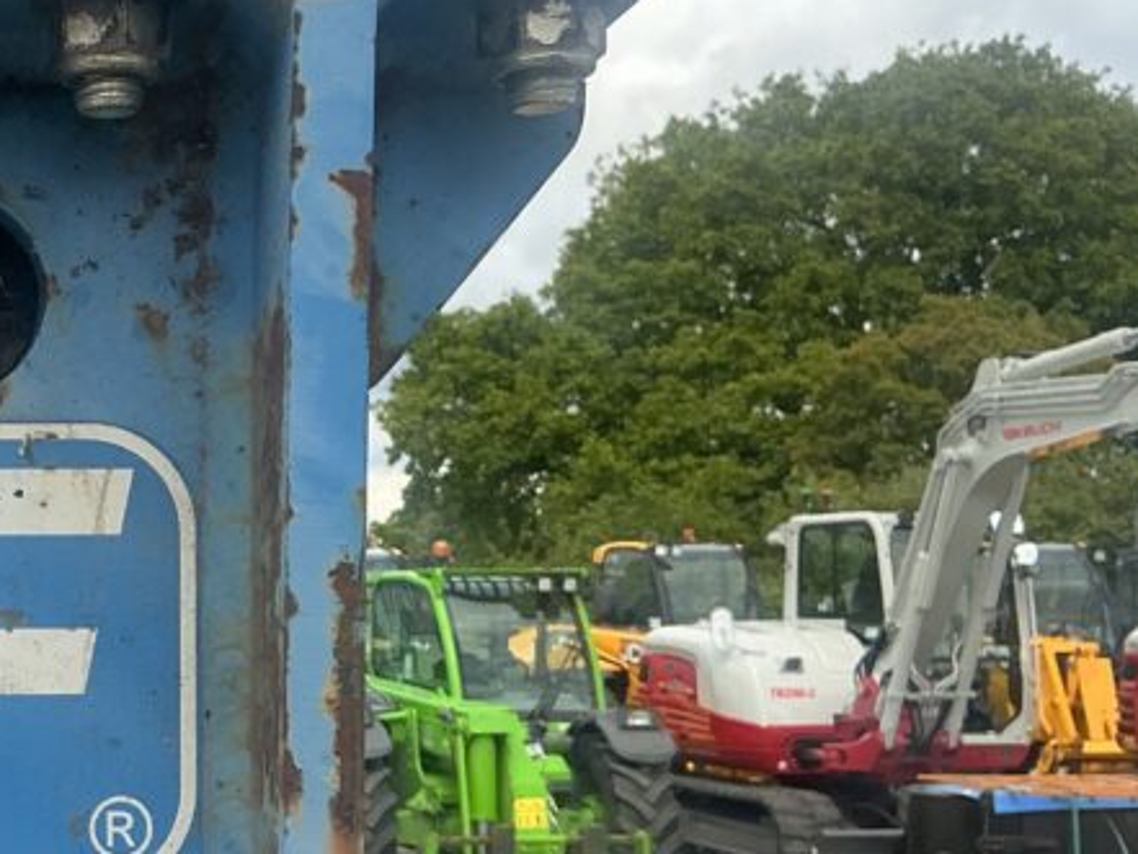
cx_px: -28
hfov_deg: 27.9
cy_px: 606
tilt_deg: +0.4
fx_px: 2137
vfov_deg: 22.5
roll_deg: -1.5
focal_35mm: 65
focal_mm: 3
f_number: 1.8
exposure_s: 1/1195
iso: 25
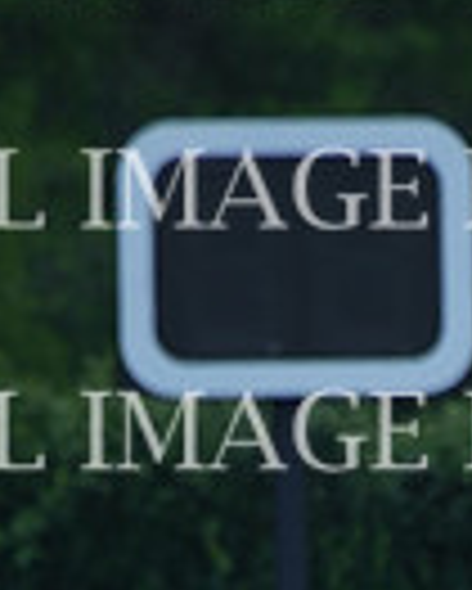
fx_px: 29075
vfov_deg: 1.2
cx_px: 434
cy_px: 1036
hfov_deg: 0.9
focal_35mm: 1667
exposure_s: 1/1250
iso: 400
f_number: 6.3
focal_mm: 400
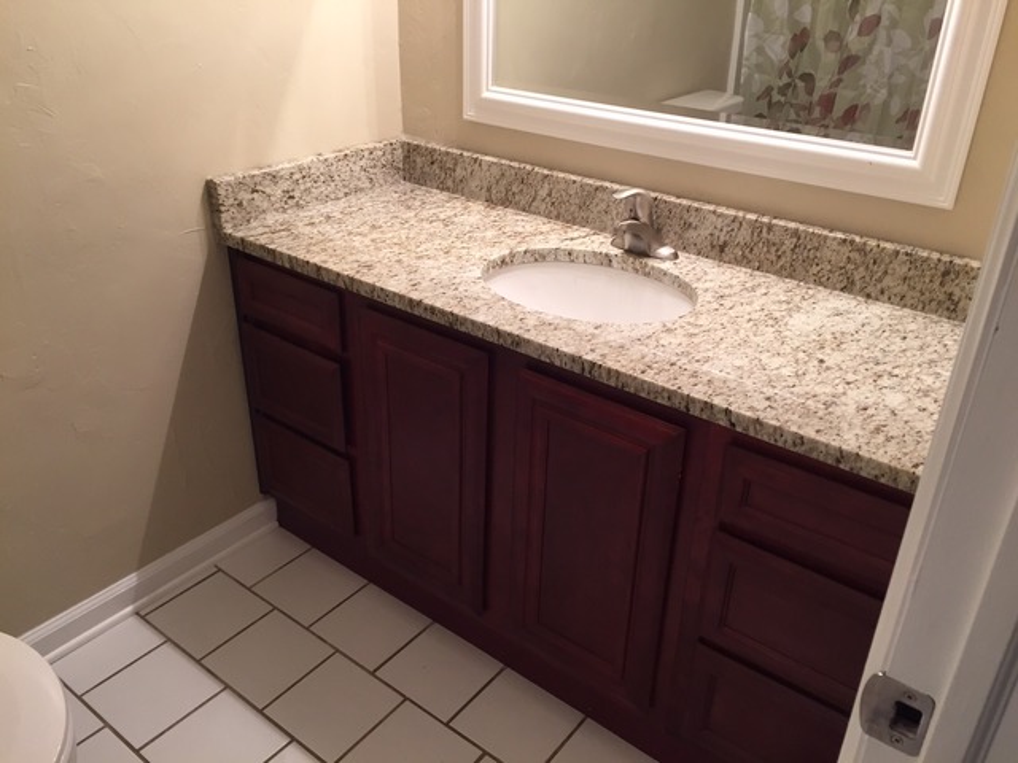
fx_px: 853
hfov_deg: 61.7
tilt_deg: -28.2
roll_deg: -1.4
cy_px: 382
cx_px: 509
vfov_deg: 48.2
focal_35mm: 29
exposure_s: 1/30
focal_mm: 4.15
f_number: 2.2
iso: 80
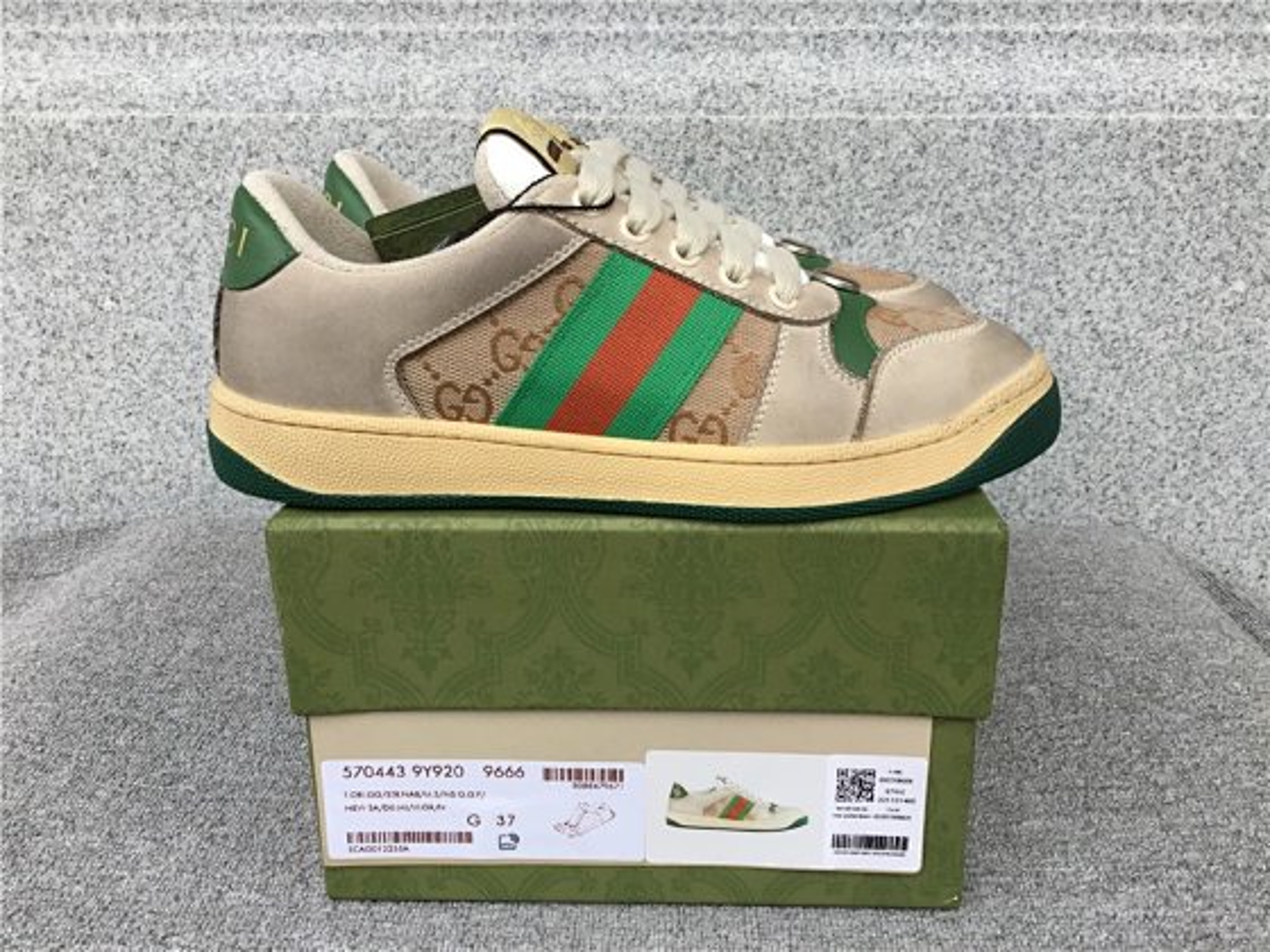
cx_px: 635
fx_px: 1137
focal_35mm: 31
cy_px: 476
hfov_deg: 58.4
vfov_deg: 45.4
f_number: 2.4
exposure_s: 1/215
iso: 25
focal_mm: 3.3
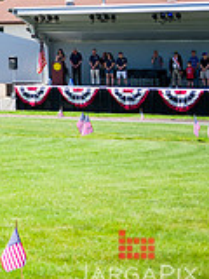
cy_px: -17
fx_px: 982
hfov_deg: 10.7
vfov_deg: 15.8
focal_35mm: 122
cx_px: -263
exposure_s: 1/2000
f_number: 4
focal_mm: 35
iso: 200
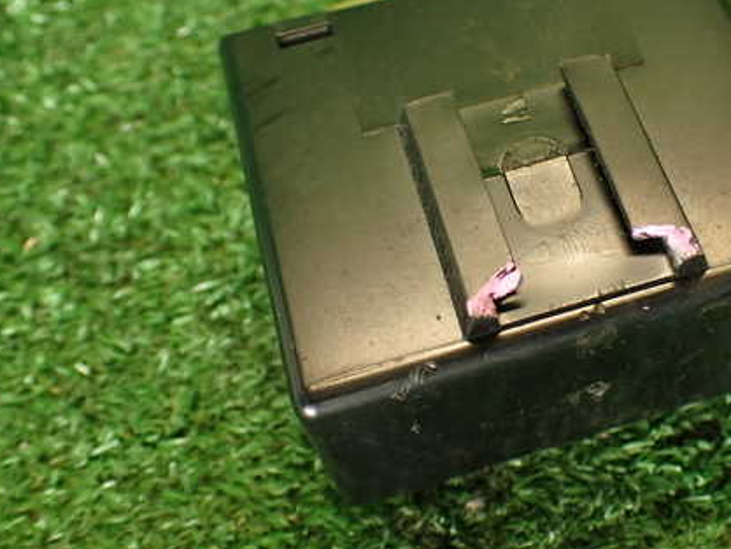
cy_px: 225
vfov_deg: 31.5
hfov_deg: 40.6
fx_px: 972
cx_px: 500
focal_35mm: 46
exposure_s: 1/30
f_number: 2.4
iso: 200
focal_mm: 5.79
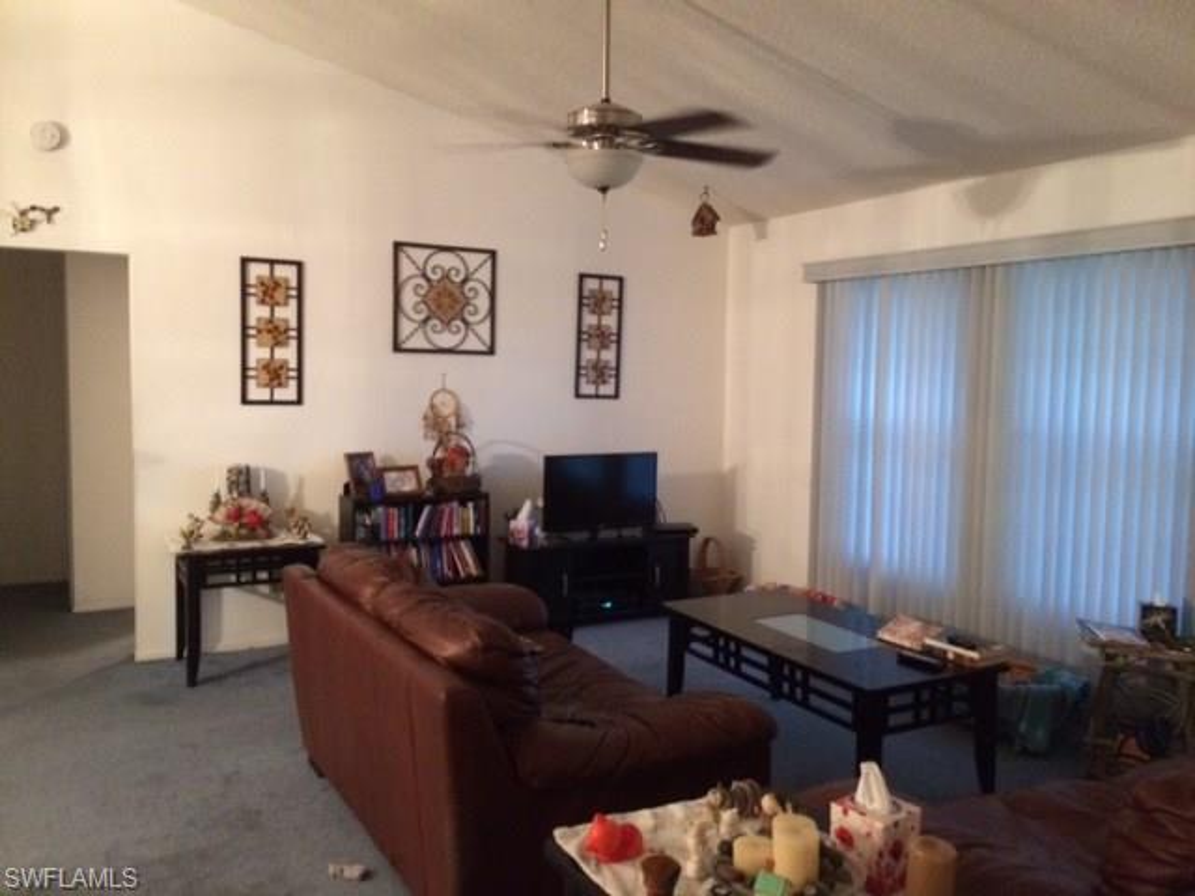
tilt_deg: -3.6
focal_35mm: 29
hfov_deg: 61.7
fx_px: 1001
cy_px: 448
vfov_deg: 48.2
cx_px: 598
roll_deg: -0.5
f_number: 2.2
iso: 400
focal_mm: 4.15
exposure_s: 1/15
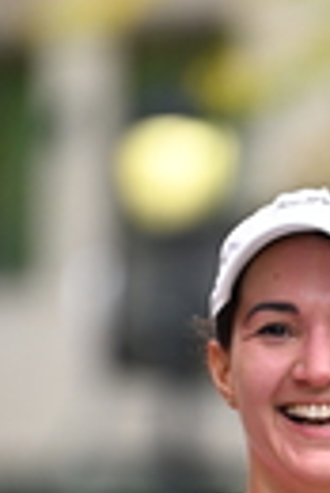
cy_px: 679
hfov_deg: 1.6
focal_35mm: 846
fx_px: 11601
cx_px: 321
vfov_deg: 2.4
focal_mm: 200
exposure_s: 1/2000
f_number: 2.8
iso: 640
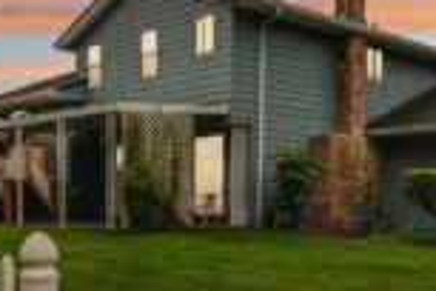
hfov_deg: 33.0
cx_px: 299
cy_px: 221
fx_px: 727
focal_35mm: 60
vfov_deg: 22.4
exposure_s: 1/30
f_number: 8
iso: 400
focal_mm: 23
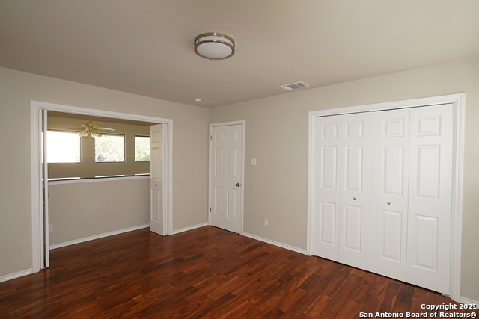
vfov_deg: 73.8
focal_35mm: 16
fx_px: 213
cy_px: 160
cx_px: 240
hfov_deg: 96.7
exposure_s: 1/160
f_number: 4
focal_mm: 11
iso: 640
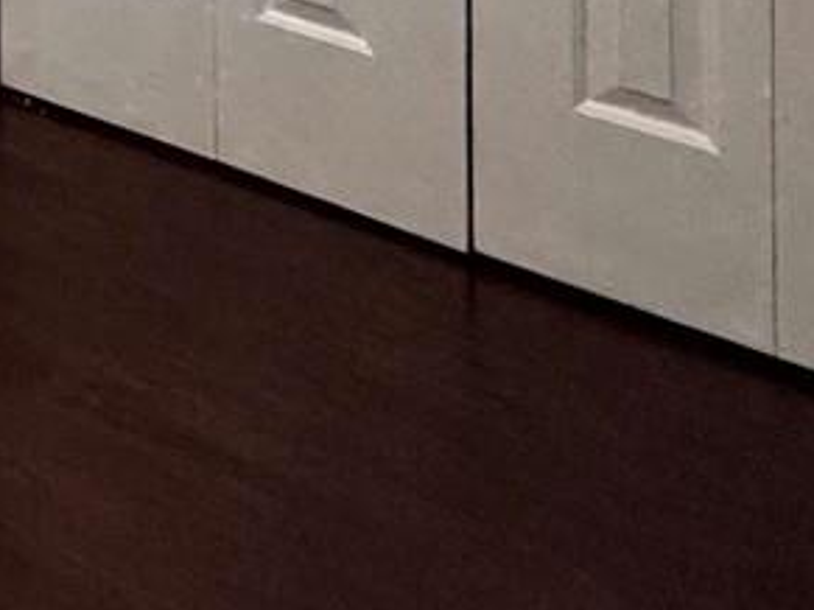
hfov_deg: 18.7
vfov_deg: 13.5
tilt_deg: -0.6
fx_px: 1810
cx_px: -702
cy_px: -887
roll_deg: +0.4
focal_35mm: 77
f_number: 2.2
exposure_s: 1/60
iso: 200
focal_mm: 2.22
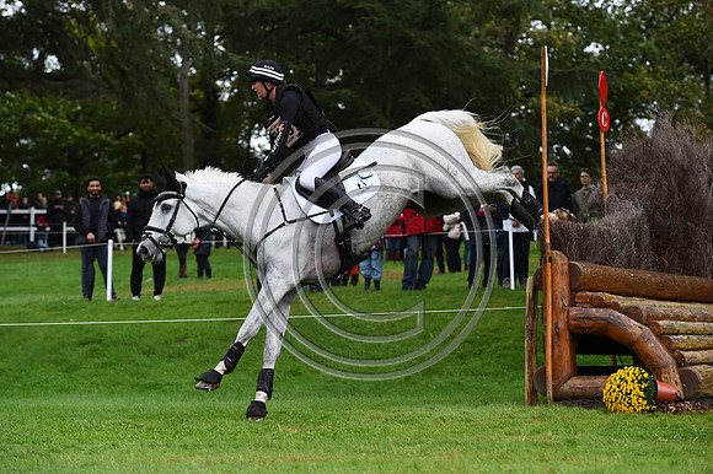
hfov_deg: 18.3
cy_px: 237
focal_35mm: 112
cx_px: 356
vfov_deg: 12.2
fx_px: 2217
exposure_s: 1/1250
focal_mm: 112
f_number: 4.5
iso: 360
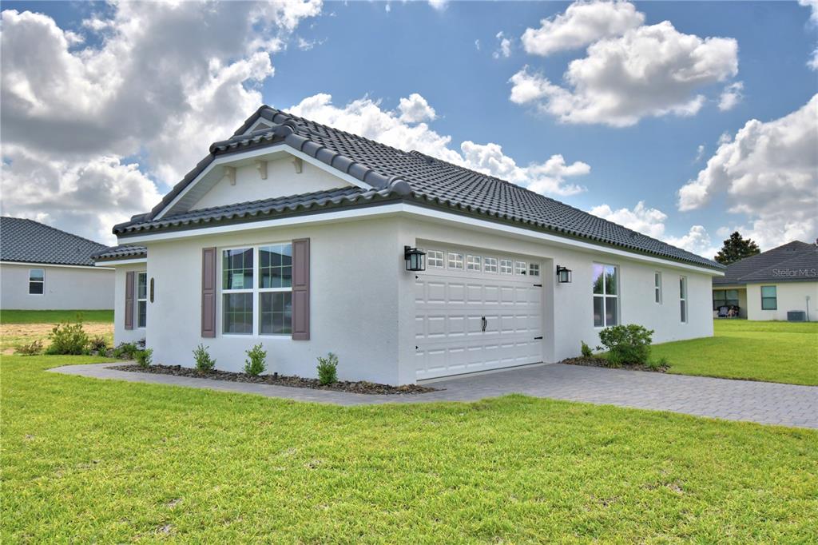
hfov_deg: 61.9
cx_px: 409
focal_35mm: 30
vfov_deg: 43.6
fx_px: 681
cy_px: 272
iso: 100
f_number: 5.6
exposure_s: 1/1000
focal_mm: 20
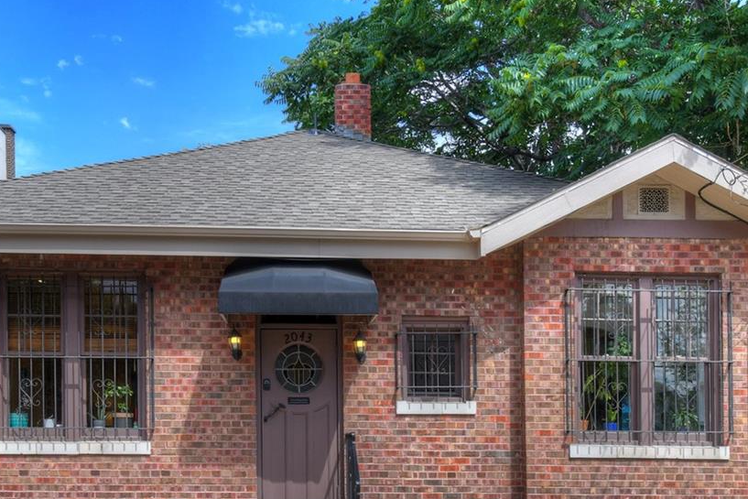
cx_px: 309
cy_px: 424
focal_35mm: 47
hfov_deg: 41.8
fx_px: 977
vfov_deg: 27.9
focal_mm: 24
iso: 400
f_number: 8
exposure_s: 1/1250
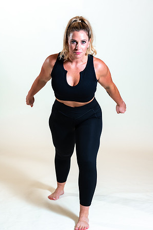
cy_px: 115
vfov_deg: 23.6
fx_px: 548
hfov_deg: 15.9
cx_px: 77
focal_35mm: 86
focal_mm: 85
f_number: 4
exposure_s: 1/160
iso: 320
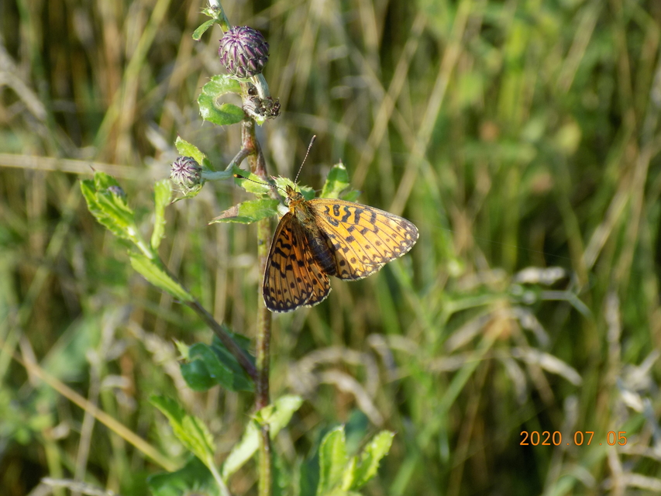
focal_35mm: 118
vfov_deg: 12.6
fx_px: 2254
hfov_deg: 16.7
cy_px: 248
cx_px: 330
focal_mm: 20.9
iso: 80
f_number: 4.8
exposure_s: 1/160
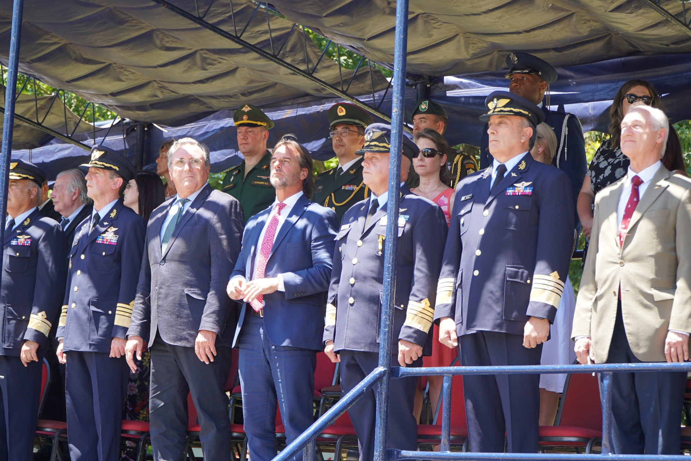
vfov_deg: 15.0
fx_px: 1747
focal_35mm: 91
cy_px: 230
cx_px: 346
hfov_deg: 22.4
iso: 125
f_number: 4
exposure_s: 1/160
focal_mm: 61
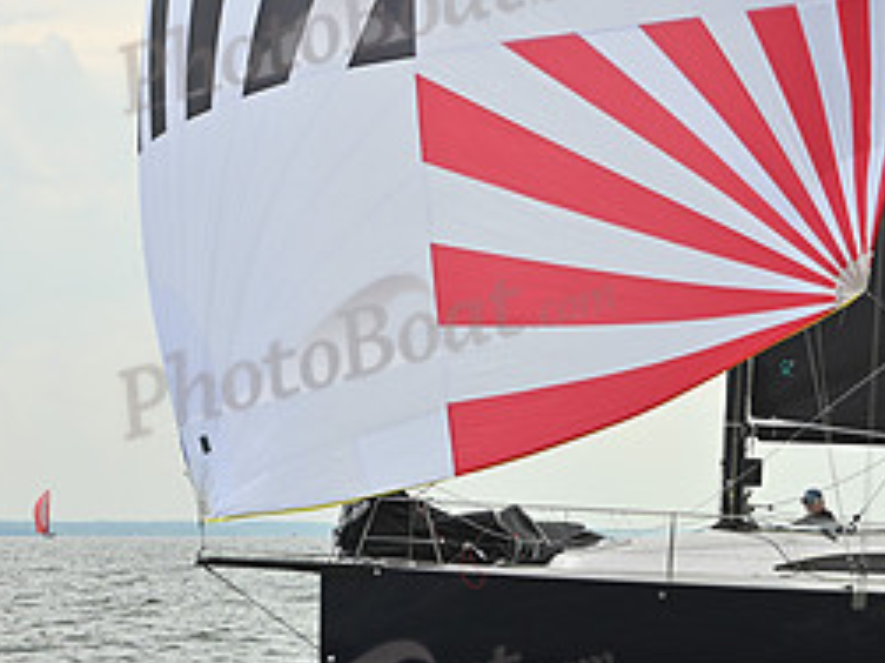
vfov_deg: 7.4
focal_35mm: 200
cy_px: 481
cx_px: 800
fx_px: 5111
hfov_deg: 9.8
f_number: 7.1
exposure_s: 1/1250
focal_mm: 90
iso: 320
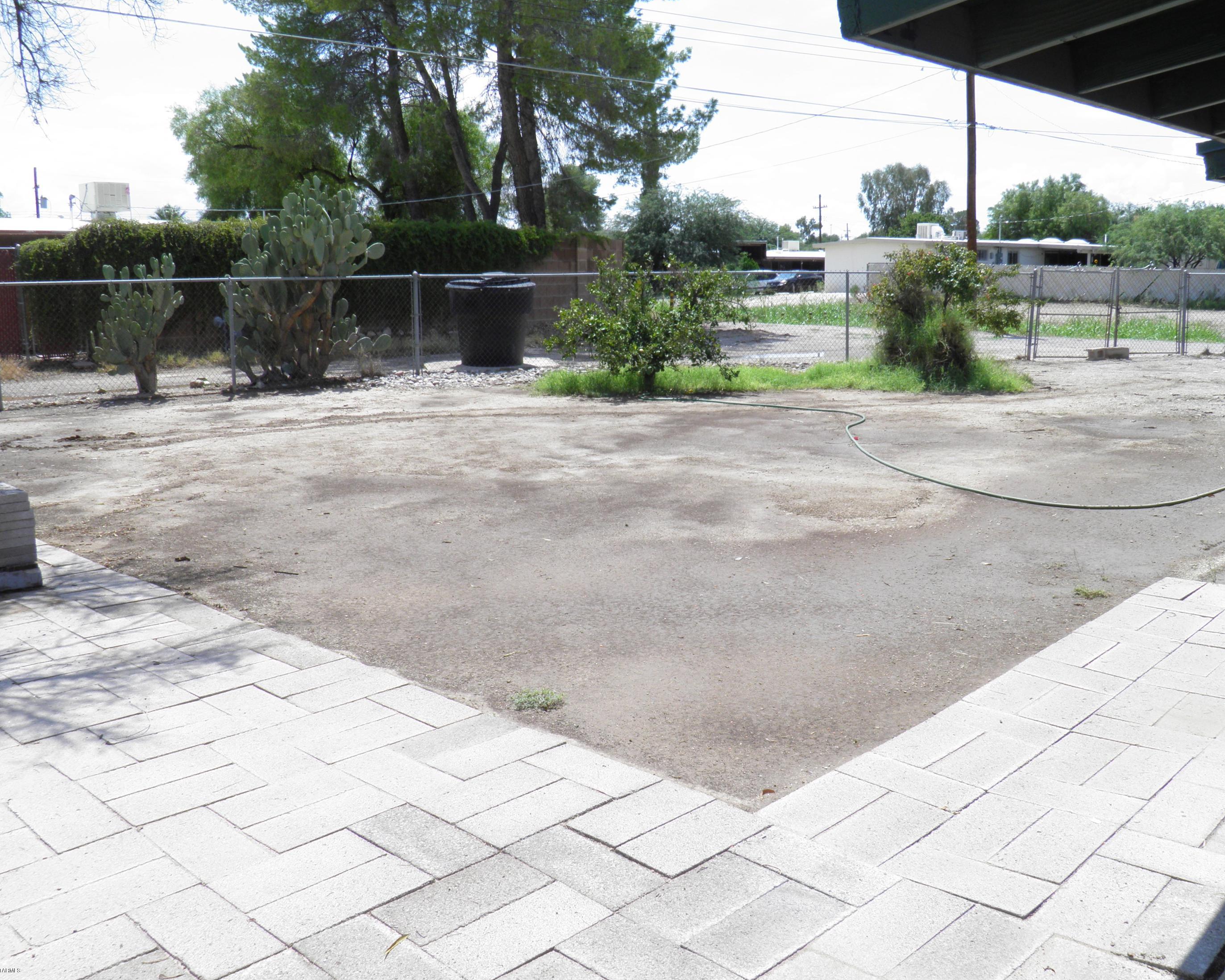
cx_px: 648
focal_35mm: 32
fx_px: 1160
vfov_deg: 45.8
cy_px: 500
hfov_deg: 55.6
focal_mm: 5.5
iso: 50
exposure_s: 1/200
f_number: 5.9
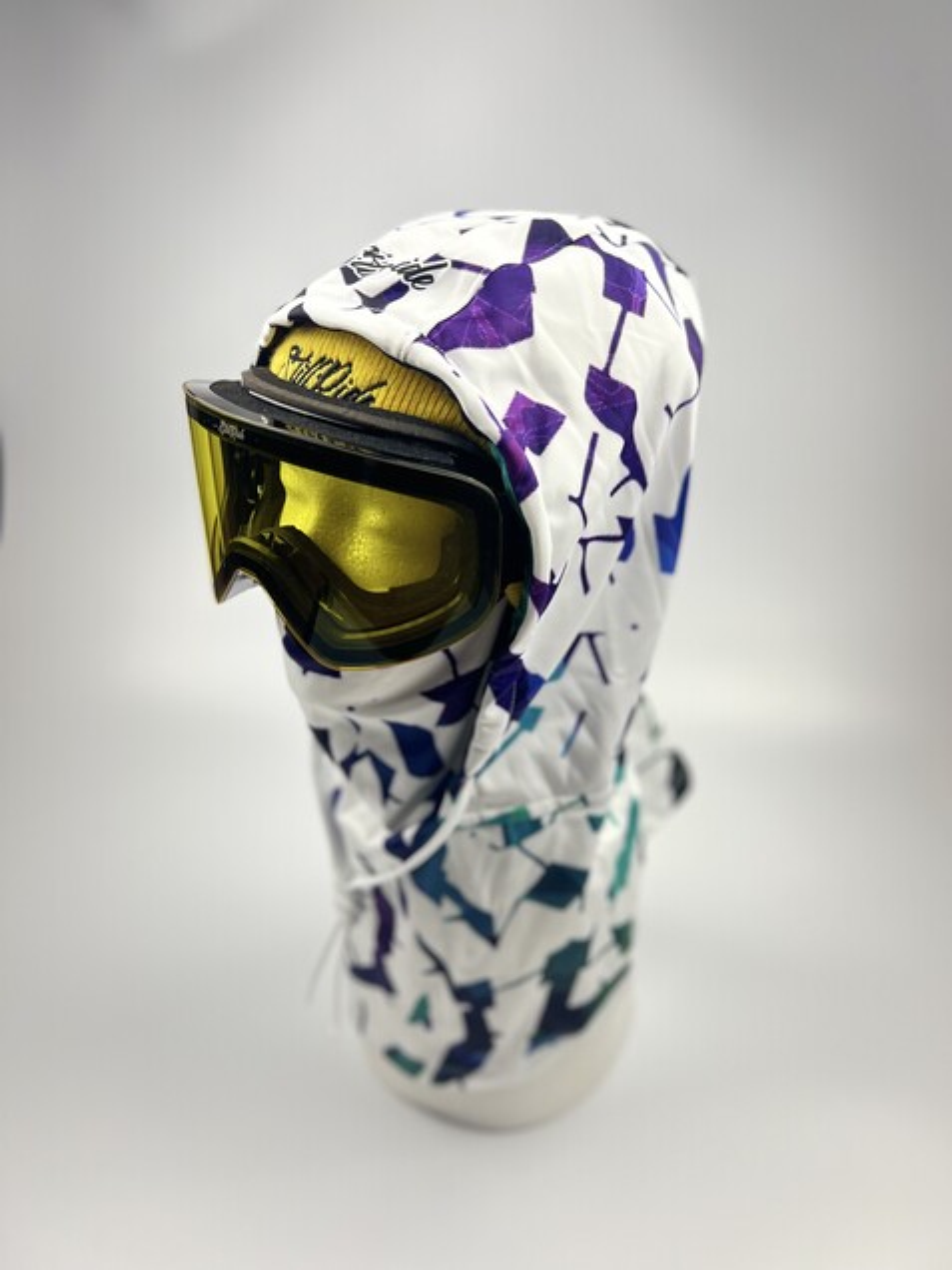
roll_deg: -1.4
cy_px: 635
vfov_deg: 67.3
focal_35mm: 26
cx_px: 476
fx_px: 953
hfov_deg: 53.1
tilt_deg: -29.6
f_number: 1.5
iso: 125
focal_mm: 5.7
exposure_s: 1/100
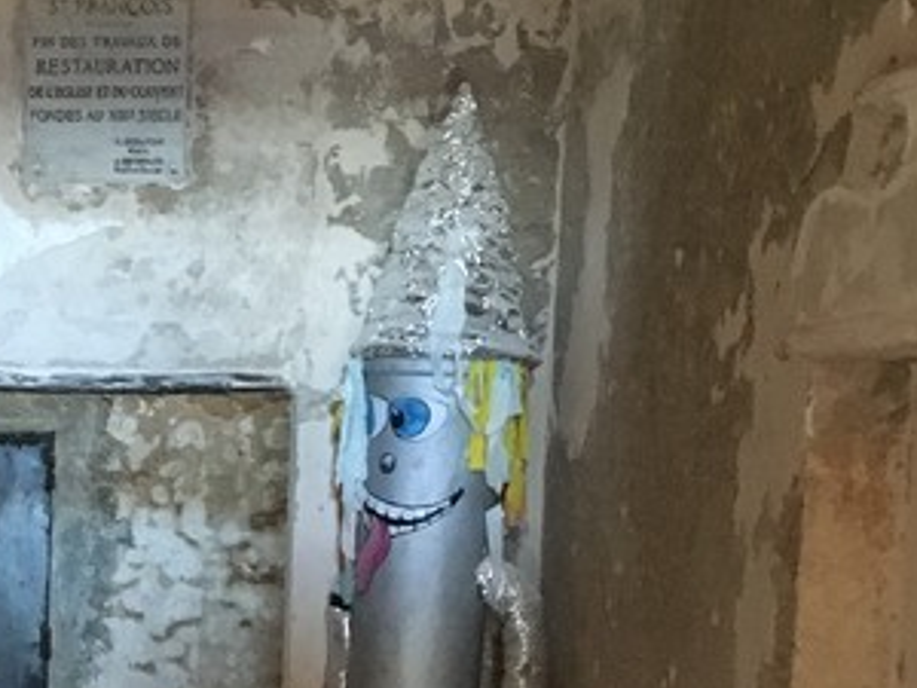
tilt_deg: -9.2
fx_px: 2305
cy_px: 879
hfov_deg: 21.7
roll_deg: +0.1
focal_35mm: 87
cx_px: 12
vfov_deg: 16.1
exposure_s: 1/17
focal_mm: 4.15
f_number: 2.2
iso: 250
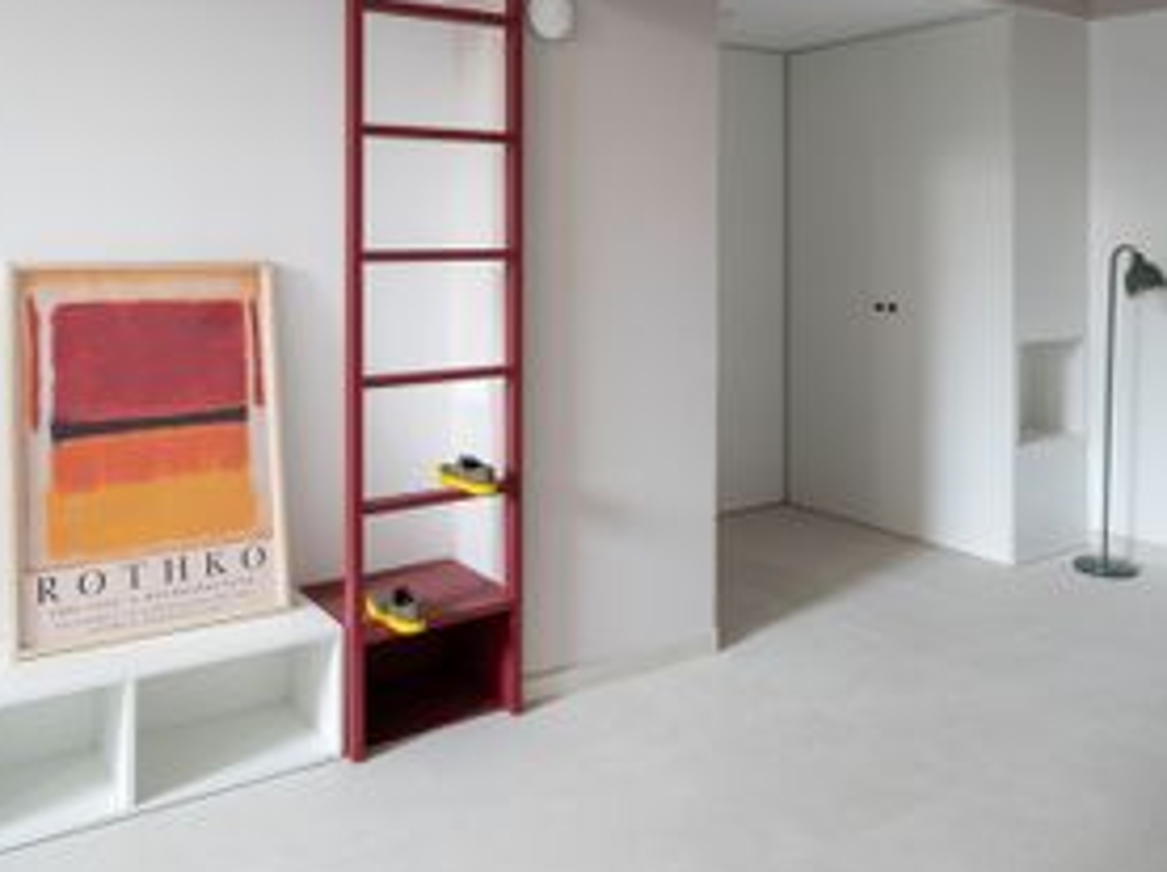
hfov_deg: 60.0
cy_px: -13
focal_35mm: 30
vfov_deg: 40.5
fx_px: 1010
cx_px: 575
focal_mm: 20
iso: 100
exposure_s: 3
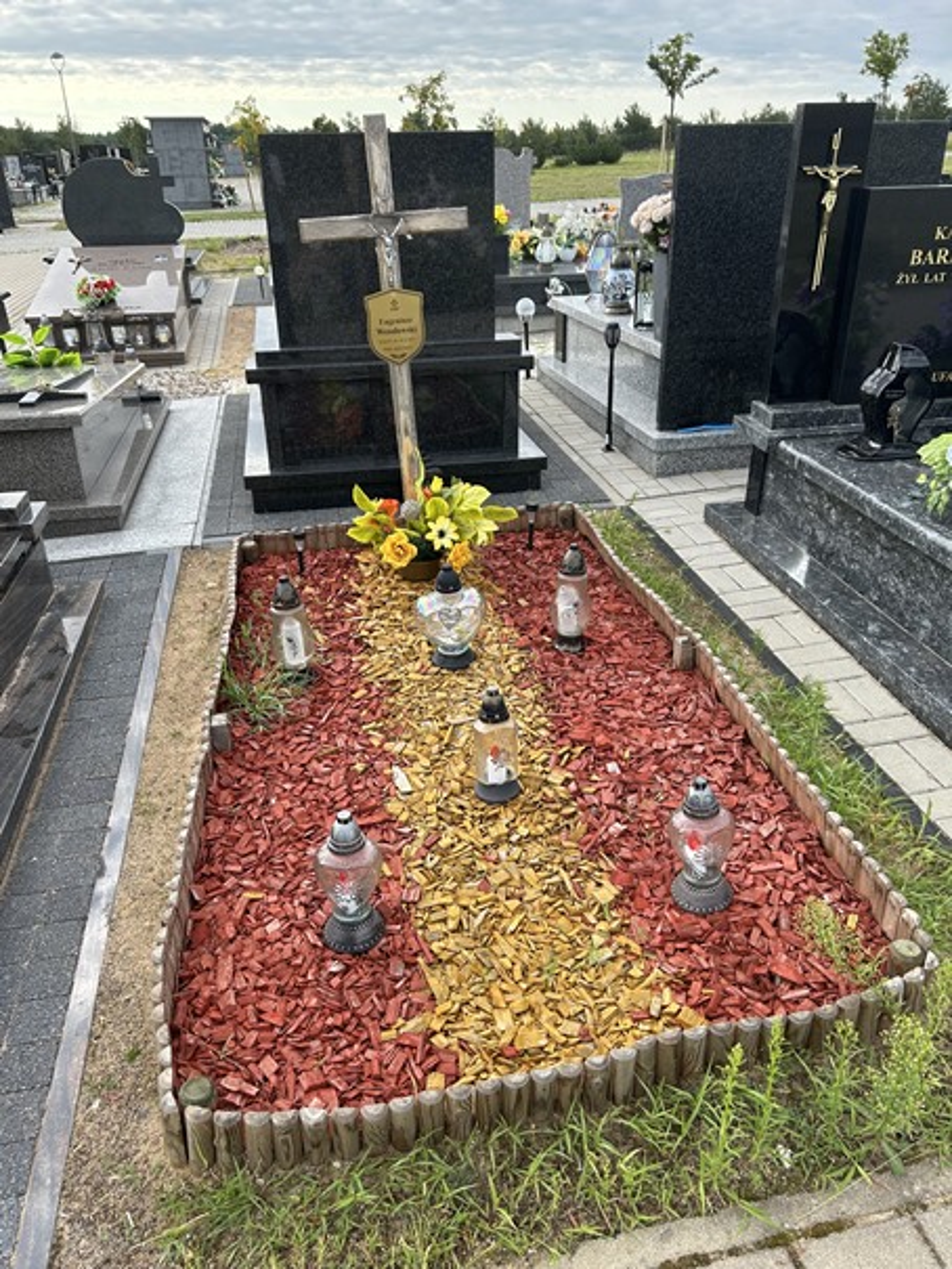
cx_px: 476
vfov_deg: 67.3
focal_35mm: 26
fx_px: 953
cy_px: 634
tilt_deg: -24.7
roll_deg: -0.8
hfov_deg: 53.1
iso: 50
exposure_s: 1/949
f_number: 1.5
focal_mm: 5.7
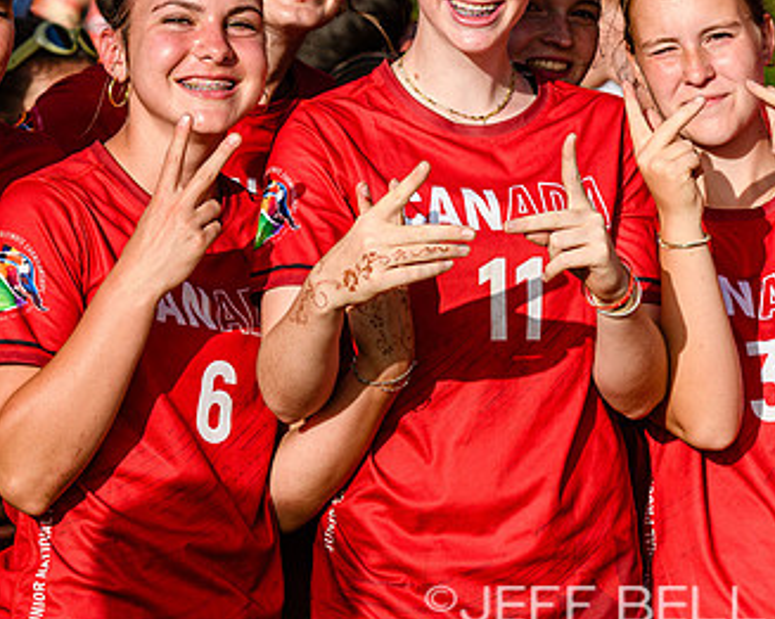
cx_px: 268
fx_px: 6646
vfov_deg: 5.3
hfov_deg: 6.7
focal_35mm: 290
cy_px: 243
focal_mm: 116
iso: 100
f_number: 3.2
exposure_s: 1/1250
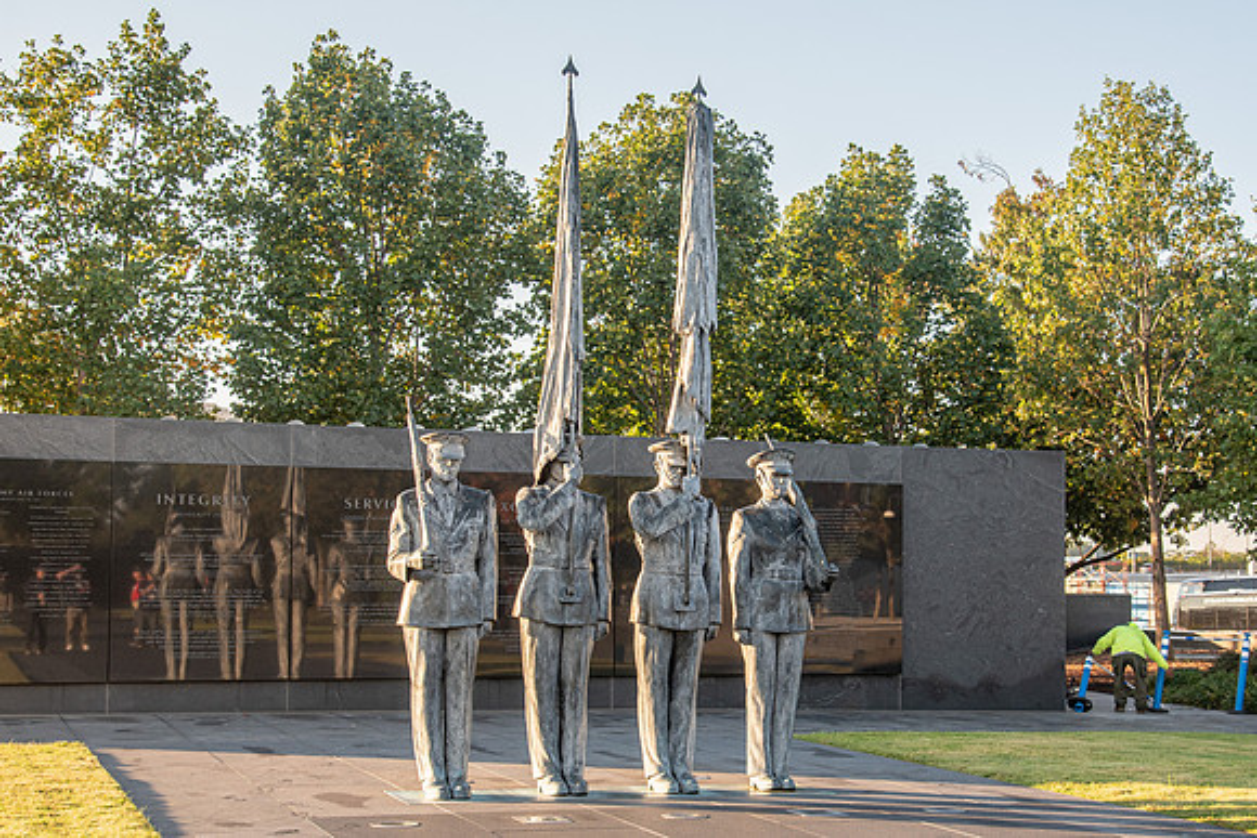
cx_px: 666
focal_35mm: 54
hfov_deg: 37.2
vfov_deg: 25.3
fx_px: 1869
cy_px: 489
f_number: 5.6
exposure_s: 1/200
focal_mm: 40
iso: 220
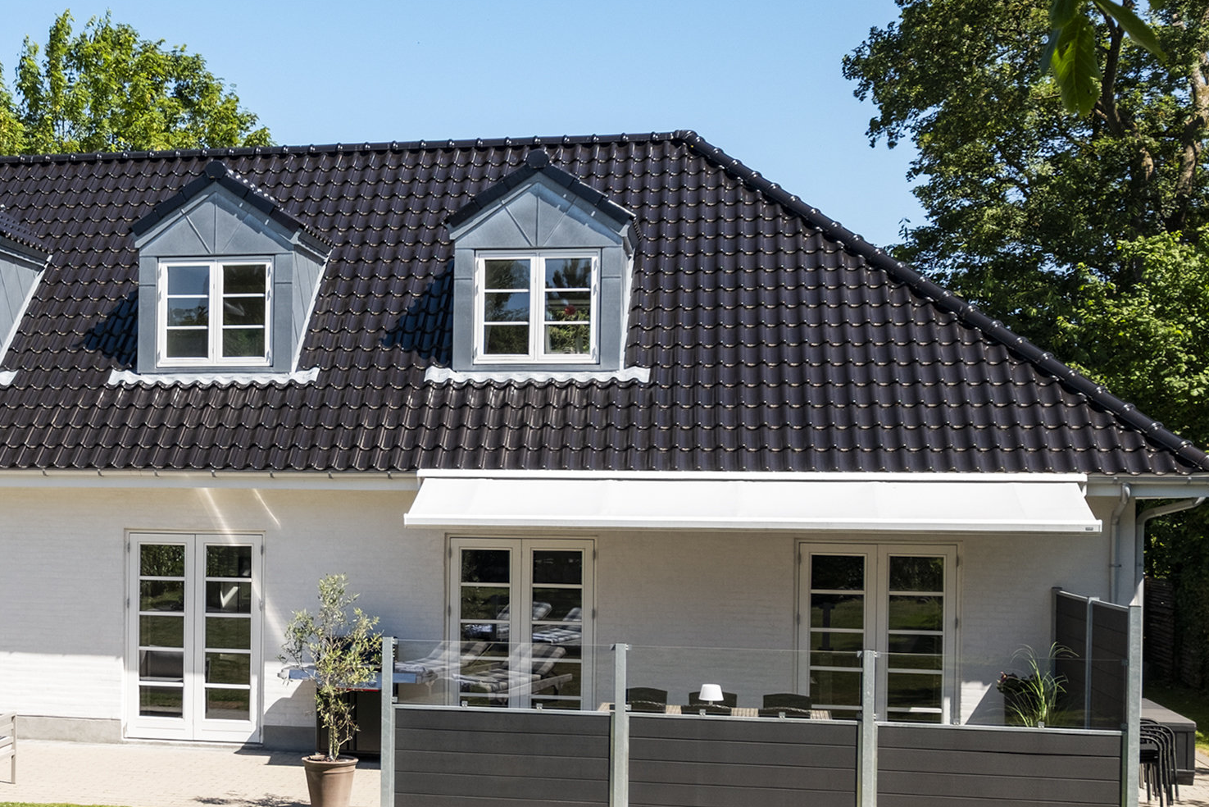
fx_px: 2049
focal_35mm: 61
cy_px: 493
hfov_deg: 31.6
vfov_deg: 22.2
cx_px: 173
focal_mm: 20
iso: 200
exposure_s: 1/800
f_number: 5
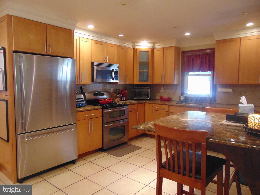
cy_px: 98
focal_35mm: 25
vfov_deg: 54.9
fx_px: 188
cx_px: 130
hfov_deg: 69.4
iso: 400
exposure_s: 1/15
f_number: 3
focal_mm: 4.5
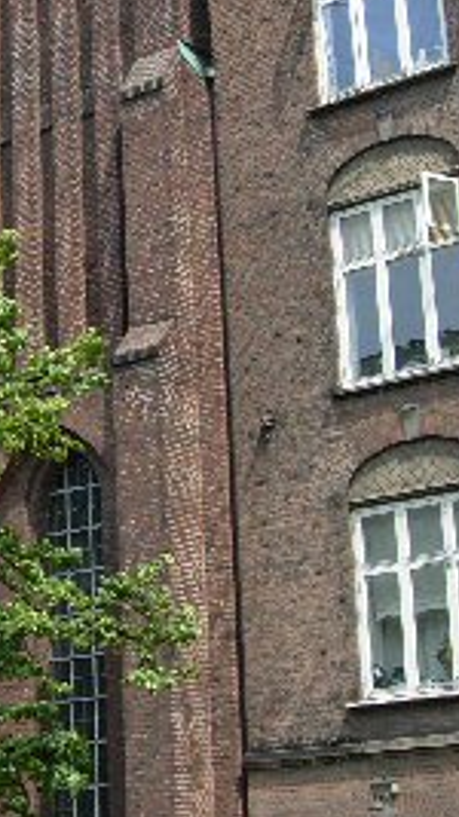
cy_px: 257
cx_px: -92
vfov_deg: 24.1
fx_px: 1906
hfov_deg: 13.4
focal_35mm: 88
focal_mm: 7.5
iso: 50
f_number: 4.8
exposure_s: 1/242
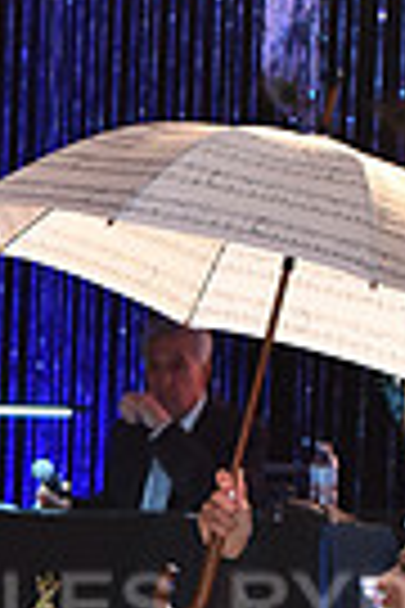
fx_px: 6648
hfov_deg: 3.5
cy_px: 662
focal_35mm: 394
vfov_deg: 5.2
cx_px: 2
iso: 2000
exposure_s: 1/250
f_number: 4.5
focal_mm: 92
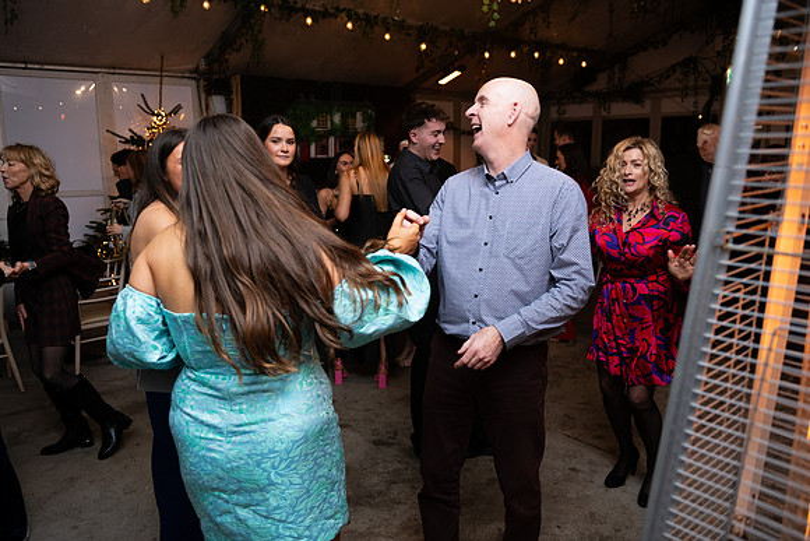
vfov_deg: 46.4
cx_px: 405
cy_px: 270
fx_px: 630
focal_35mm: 28
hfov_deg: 65.5
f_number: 3.5
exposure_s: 1/160
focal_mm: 28
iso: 800
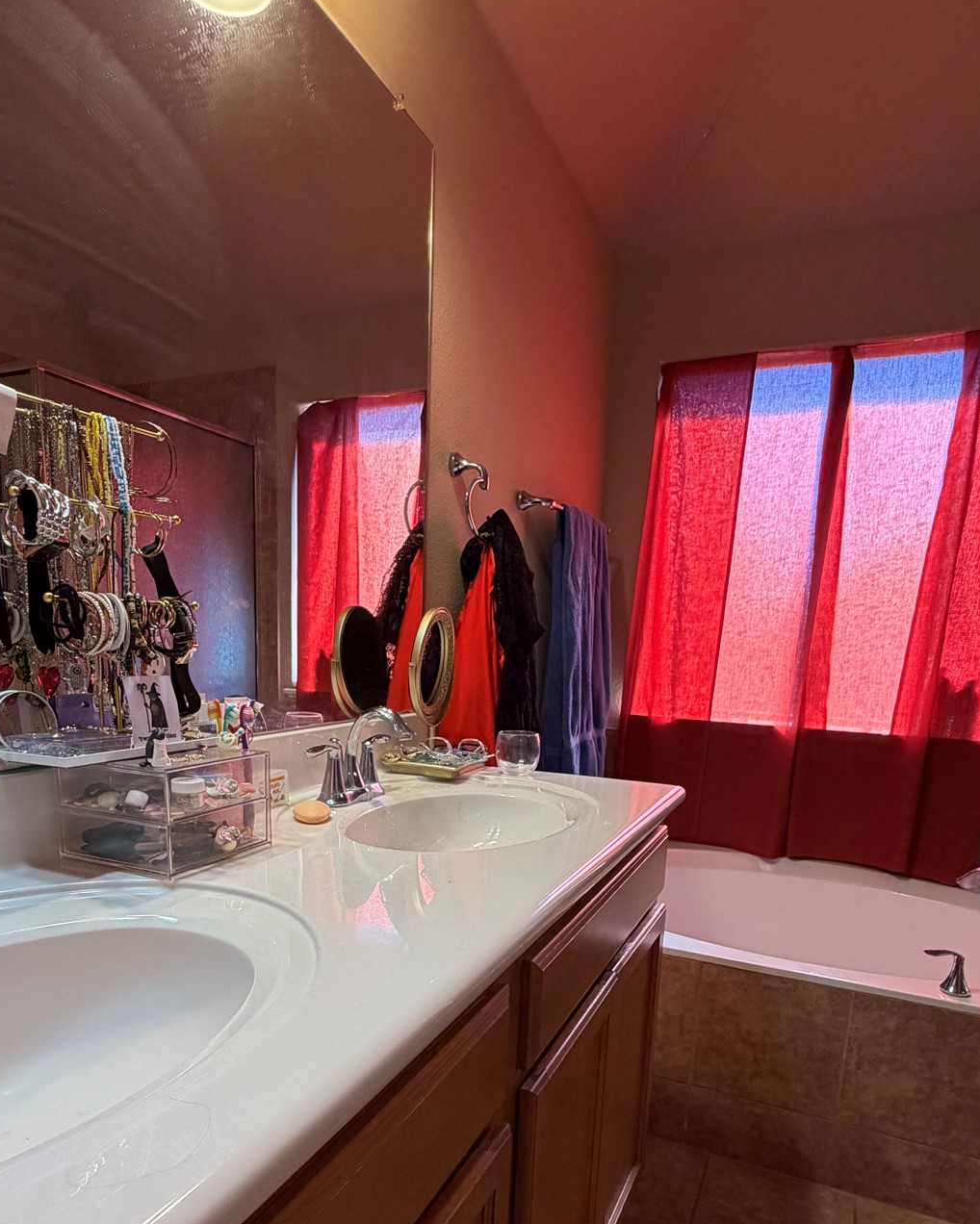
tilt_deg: -10.5
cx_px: 470
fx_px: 797
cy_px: 792
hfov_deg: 63.1
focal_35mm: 22
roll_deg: -1.7
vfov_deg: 73.3
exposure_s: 1/120
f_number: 2.2
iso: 250
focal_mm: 2.22
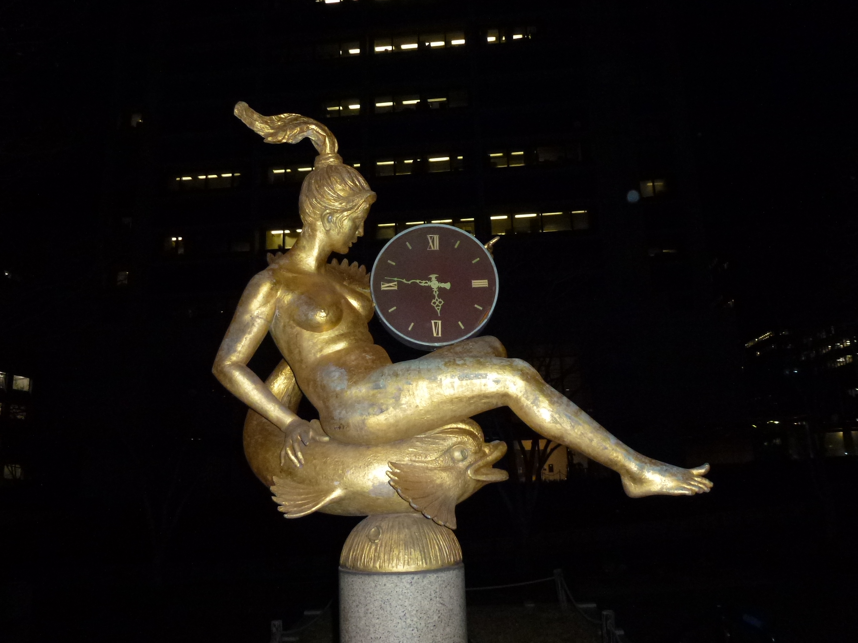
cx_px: 418
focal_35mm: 26
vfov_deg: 53.1
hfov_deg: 67.3
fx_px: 644
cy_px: 330
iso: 400
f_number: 3.3
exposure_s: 1/60
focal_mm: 4.3
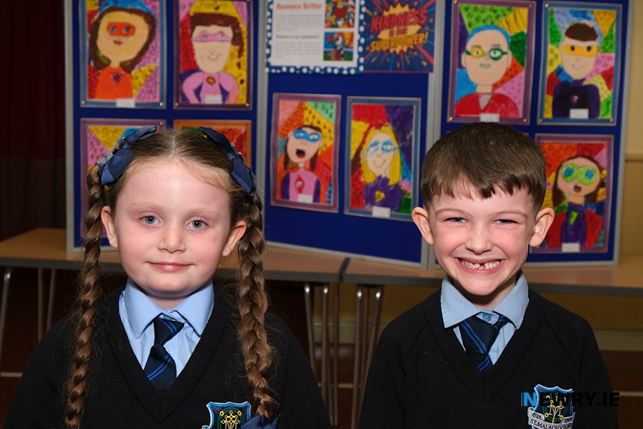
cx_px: 322
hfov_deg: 40.3
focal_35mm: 49
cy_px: 214
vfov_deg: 27.5
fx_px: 875
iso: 400
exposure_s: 1/125
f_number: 6.4
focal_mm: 32.9
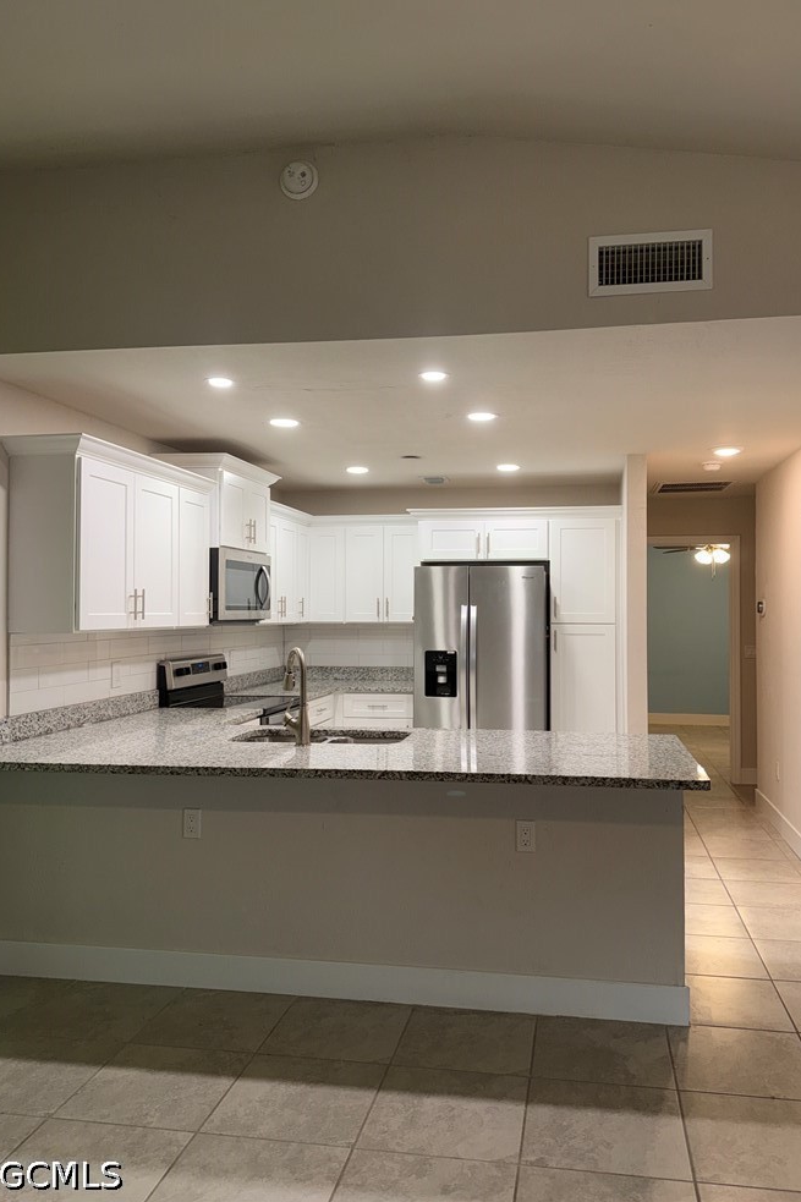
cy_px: 577
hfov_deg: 49.5
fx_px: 868
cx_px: 438
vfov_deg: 69.4
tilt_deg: +1.7
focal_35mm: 26
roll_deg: -0.2
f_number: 1.78
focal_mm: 6.76
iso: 50
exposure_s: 1/33
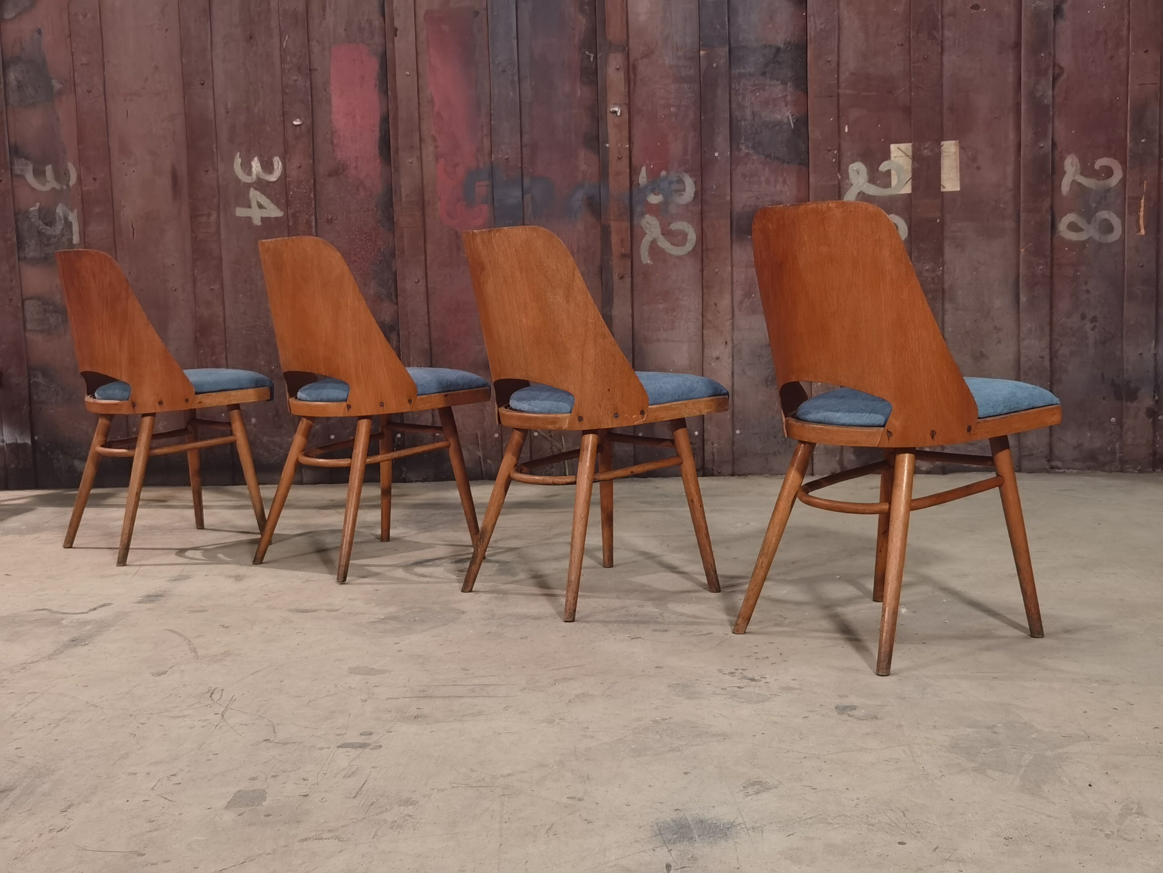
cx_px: 582
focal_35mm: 40
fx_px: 1344
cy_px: 436
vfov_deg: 36.0
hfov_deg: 46.8
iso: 320
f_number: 1.9
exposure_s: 1/33.3
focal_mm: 6.71
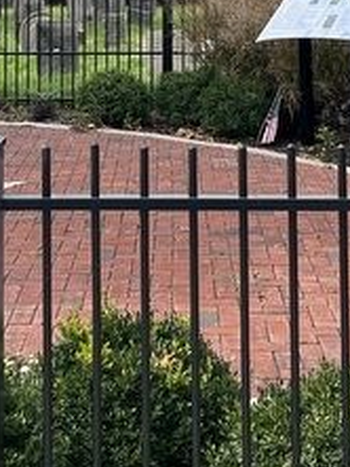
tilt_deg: +1.9
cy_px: -106
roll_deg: -0.3
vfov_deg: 19.5
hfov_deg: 15.7
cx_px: 173
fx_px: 1266
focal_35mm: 94
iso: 50
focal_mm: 5.7
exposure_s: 1/2915
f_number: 1.5
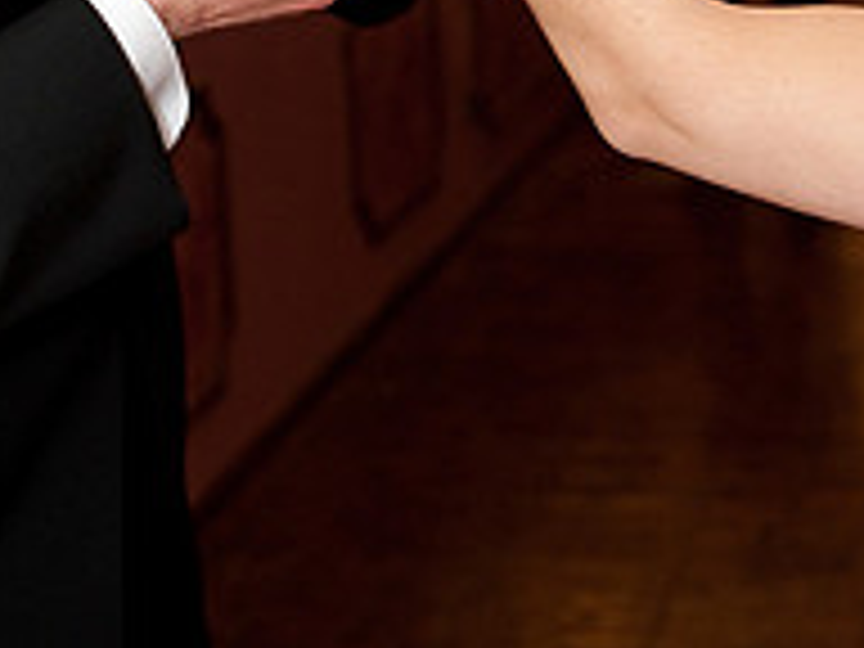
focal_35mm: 124
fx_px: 3095
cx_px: 214
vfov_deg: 11.5
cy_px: -279
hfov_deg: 15.8
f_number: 4.5
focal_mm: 55
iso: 1250
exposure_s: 1/60
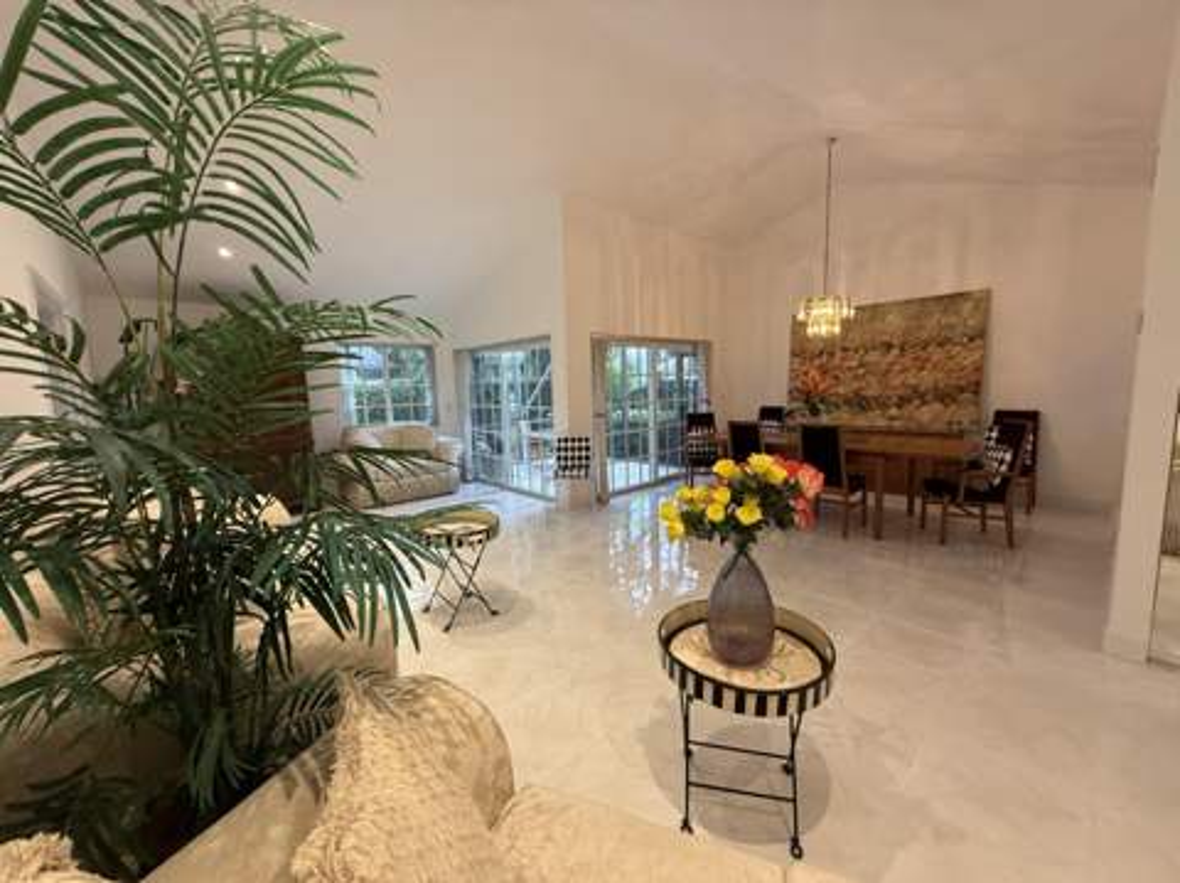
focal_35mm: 14
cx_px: 590
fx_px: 477
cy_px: 442
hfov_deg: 102.1
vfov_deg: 85.6
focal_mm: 2.22
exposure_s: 1/107
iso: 250
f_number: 2.2
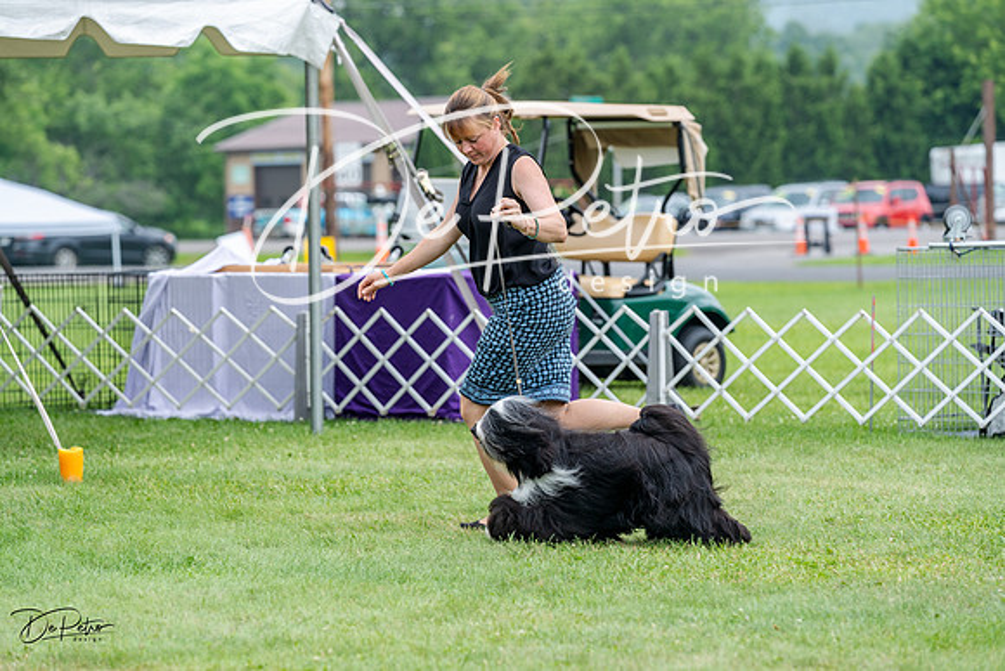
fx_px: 4412
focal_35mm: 158
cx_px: 502
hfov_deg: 13.0
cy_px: 336
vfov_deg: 8.7
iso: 400
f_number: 4.5
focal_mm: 158
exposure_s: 1/400
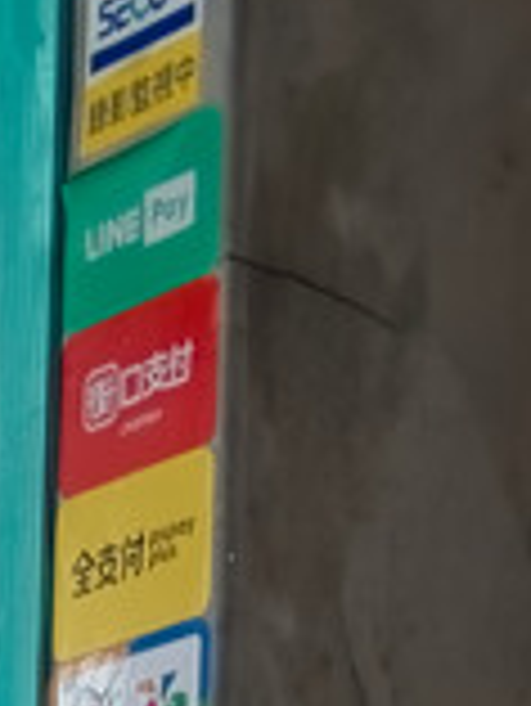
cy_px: 1983
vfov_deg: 7.5
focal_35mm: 238
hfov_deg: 6.1
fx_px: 4861
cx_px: -585
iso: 200
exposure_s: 1/50
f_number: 2.5
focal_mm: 6.37
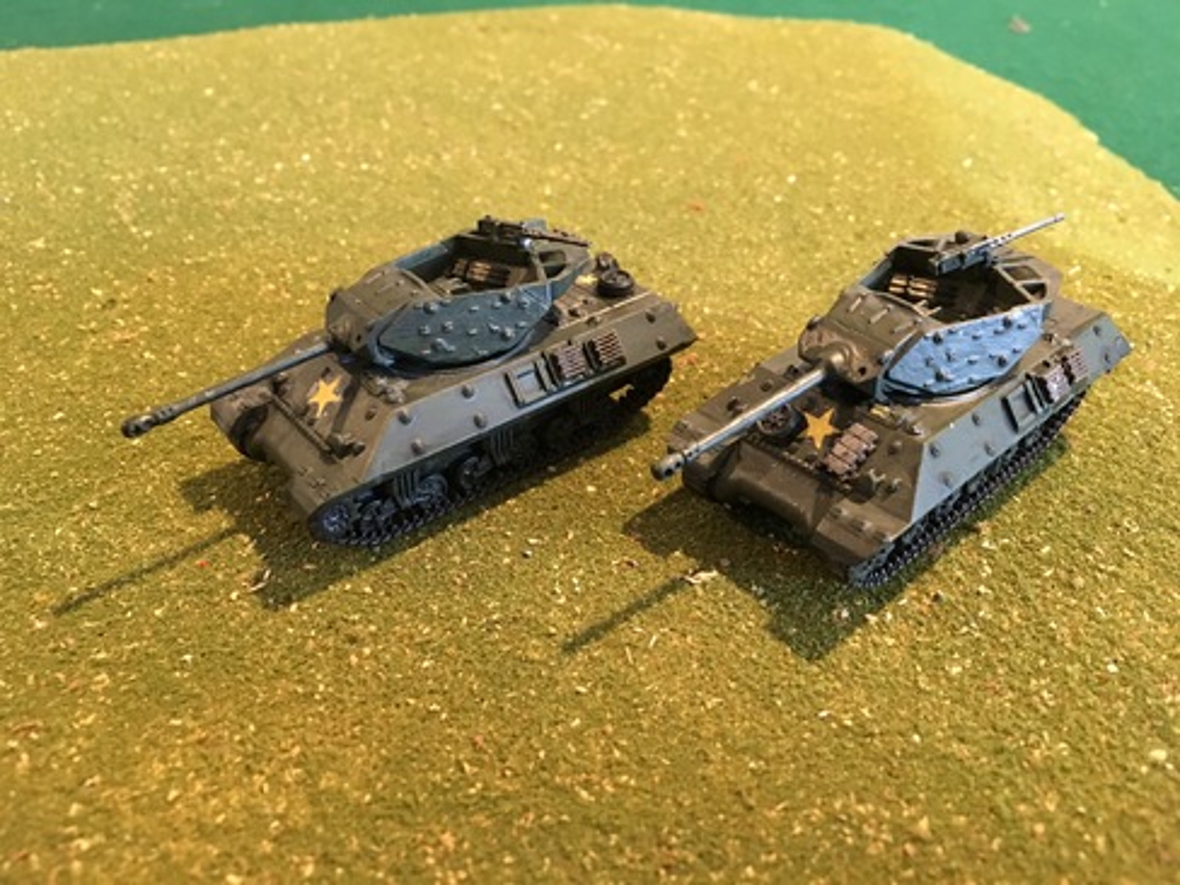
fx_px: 989
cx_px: 590
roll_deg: +0.2
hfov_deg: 61.7
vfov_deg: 48.2
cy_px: 442
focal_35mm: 29
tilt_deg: -36.9
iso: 250
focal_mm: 4.15
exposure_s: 1/15
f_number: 2.2
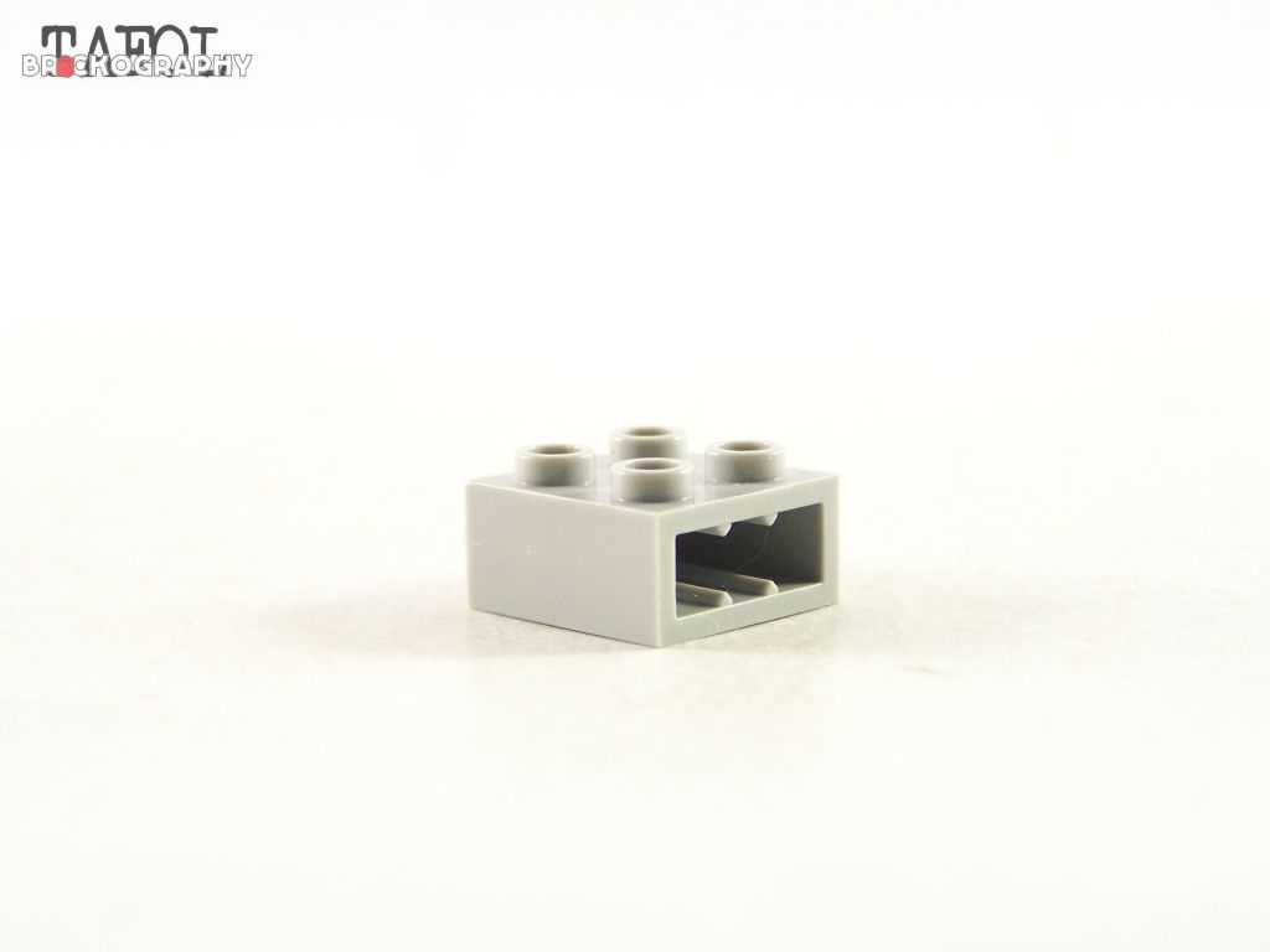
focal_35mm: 94
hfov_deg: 20.9
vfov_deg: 15.7
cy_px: 476
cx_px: 635
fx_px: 3449
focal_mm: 15.6
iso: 200
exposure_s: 1/30
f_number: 3.2
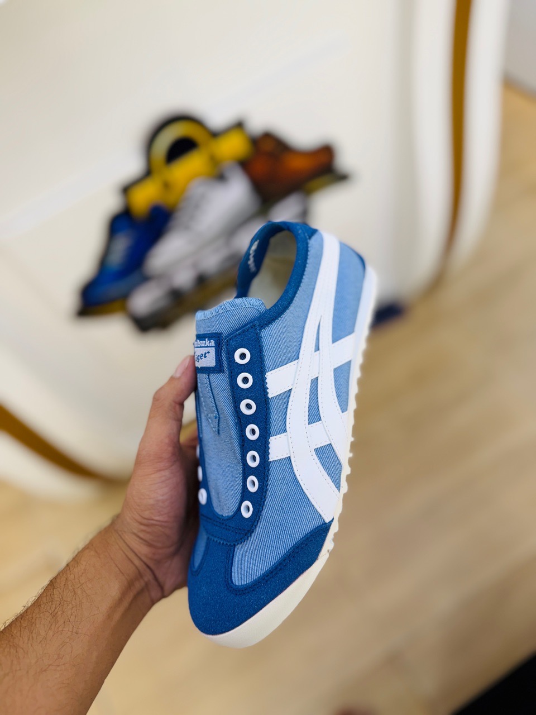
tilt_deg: -59.7
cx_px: 268
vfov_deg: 71.6
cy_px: 358
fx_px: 495
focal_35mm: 24
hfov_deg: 56.8
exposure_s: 1/100
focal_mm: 6.76
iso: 64
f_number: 1.78
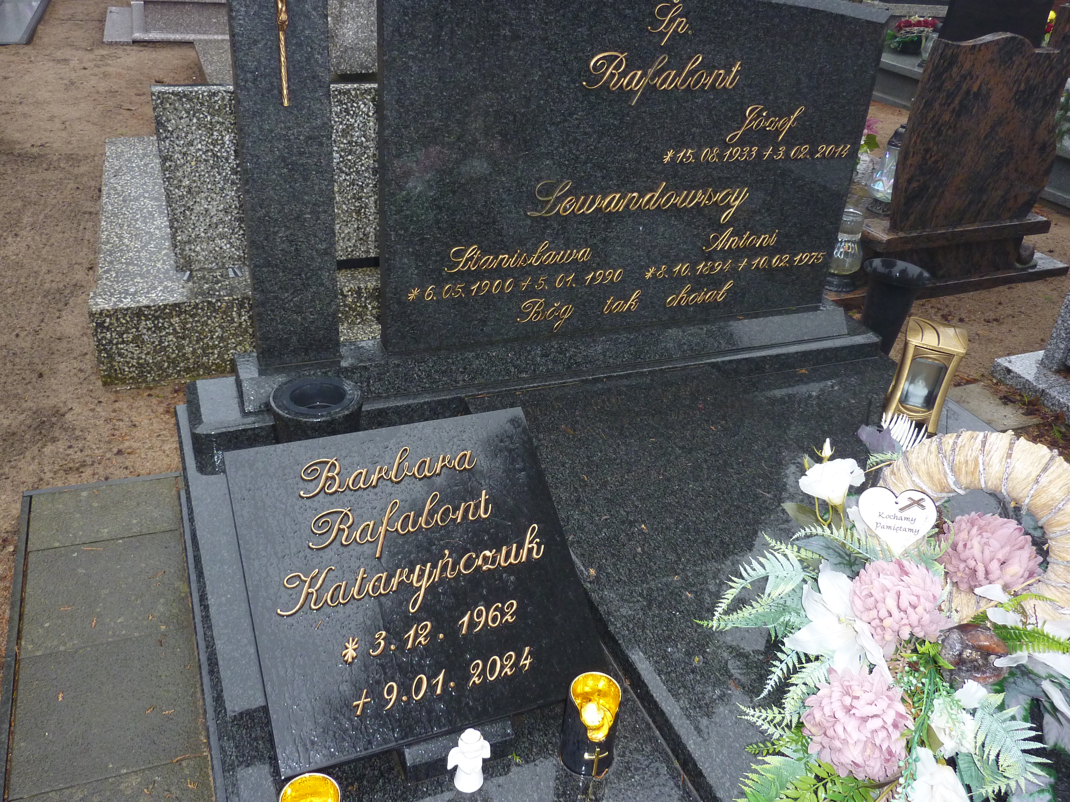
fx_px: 896
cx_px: 535
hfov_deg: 61.7
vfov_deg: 48.2
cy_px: 401
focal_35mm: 29
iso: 200
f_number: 3.4
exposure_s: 1/30
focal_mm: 4.7
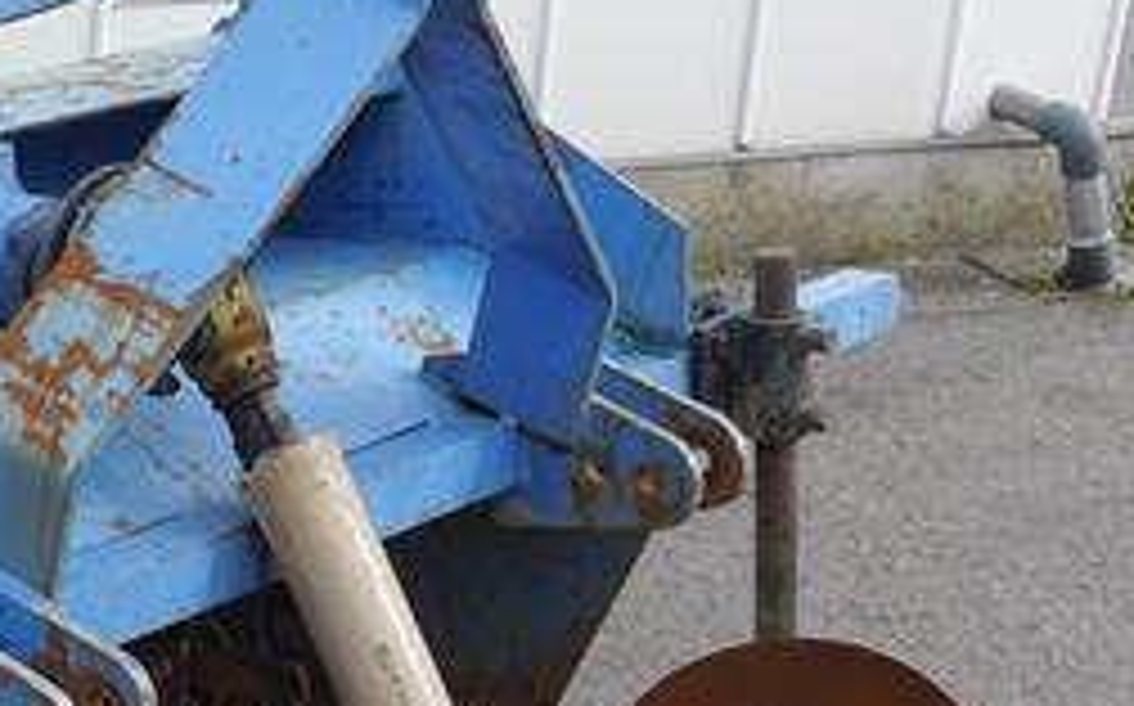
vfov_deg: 13.4
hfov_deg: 20.2
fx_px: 2995
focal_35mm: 97
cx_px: -191
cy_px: 594
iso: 160
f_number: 6.3
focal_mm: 18
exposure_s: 1/200
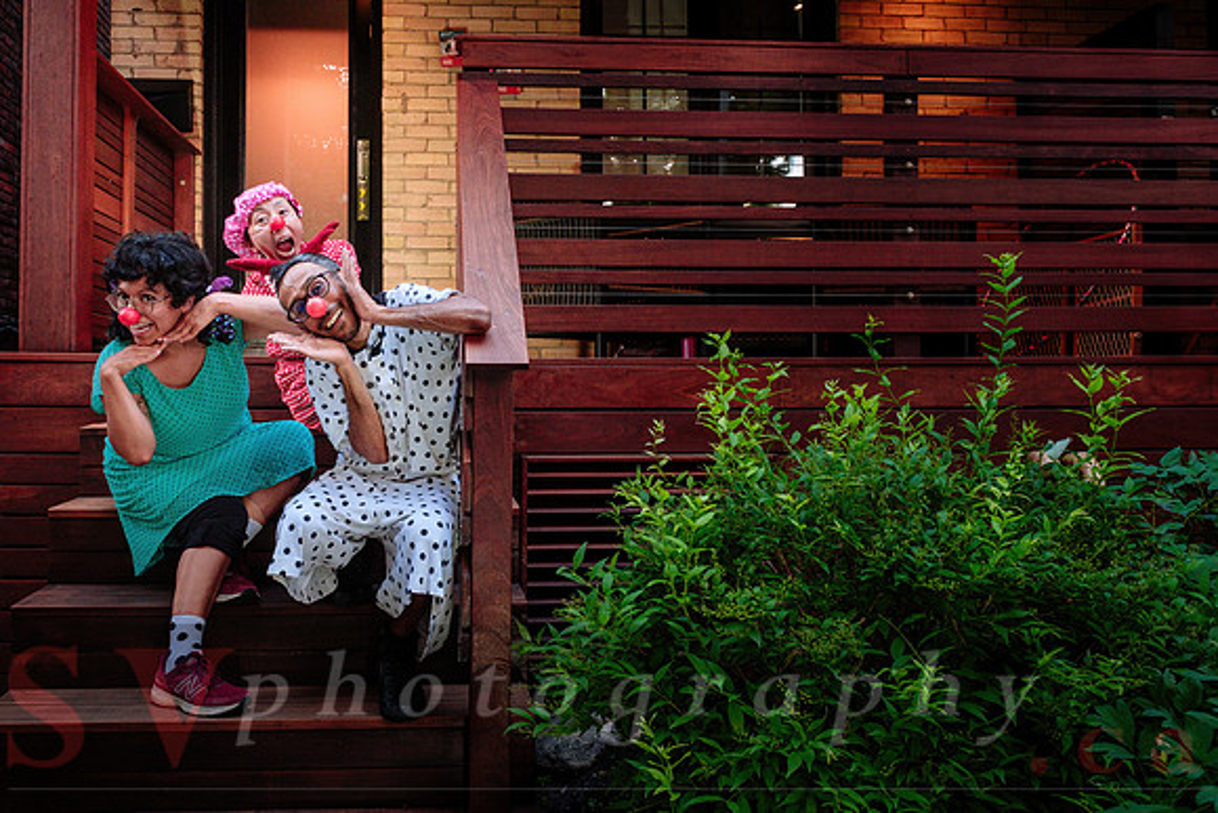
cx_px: 543
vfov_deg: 39.3
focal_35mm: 34
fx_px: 1138
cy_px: 365
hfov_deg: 56.2
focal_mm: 20
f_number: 5
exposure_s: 1/80
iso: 1600
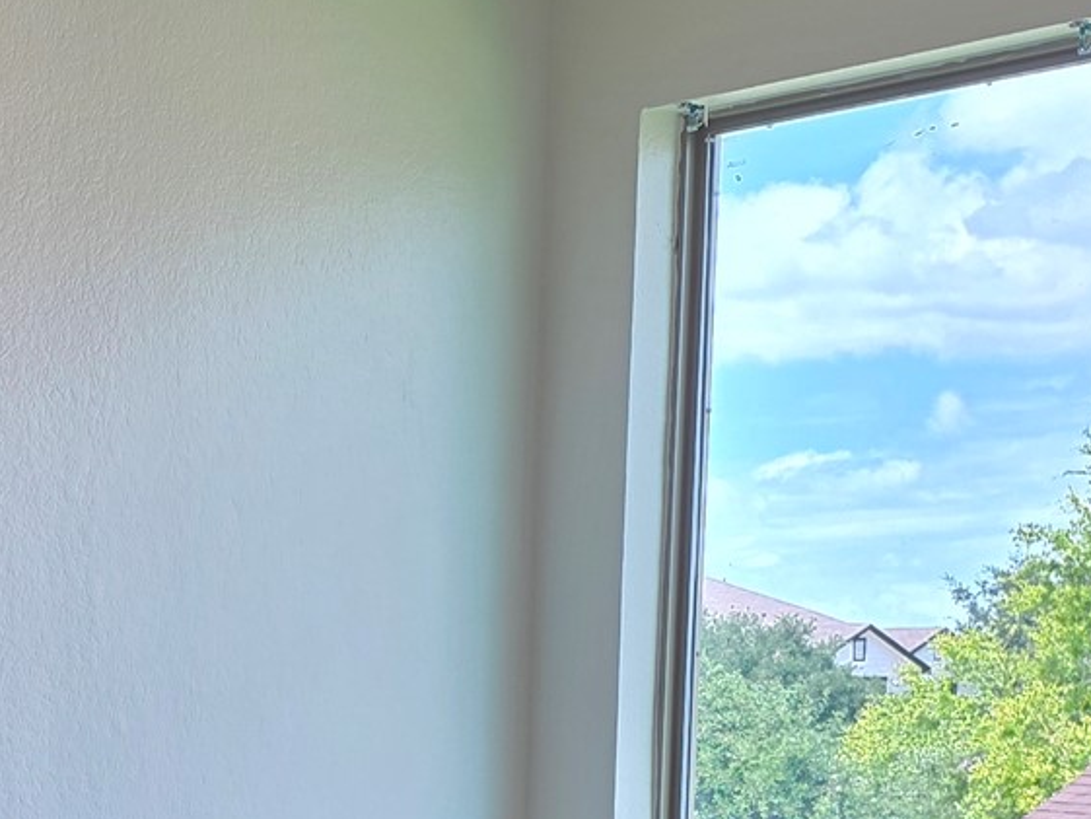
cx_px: -128
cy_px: 877
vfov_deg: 17.1
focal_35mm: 84
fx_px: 2648
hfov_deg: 22.0
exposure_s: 1/120
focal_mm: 6.25
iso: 16
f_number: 1.7
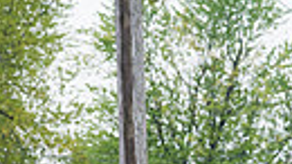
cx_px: 148
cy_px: 301
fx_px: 3367
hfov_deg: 5.0
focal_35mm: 435
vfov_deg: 2.8
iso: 1000
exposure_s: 1/640
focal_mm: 120
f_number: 6.3
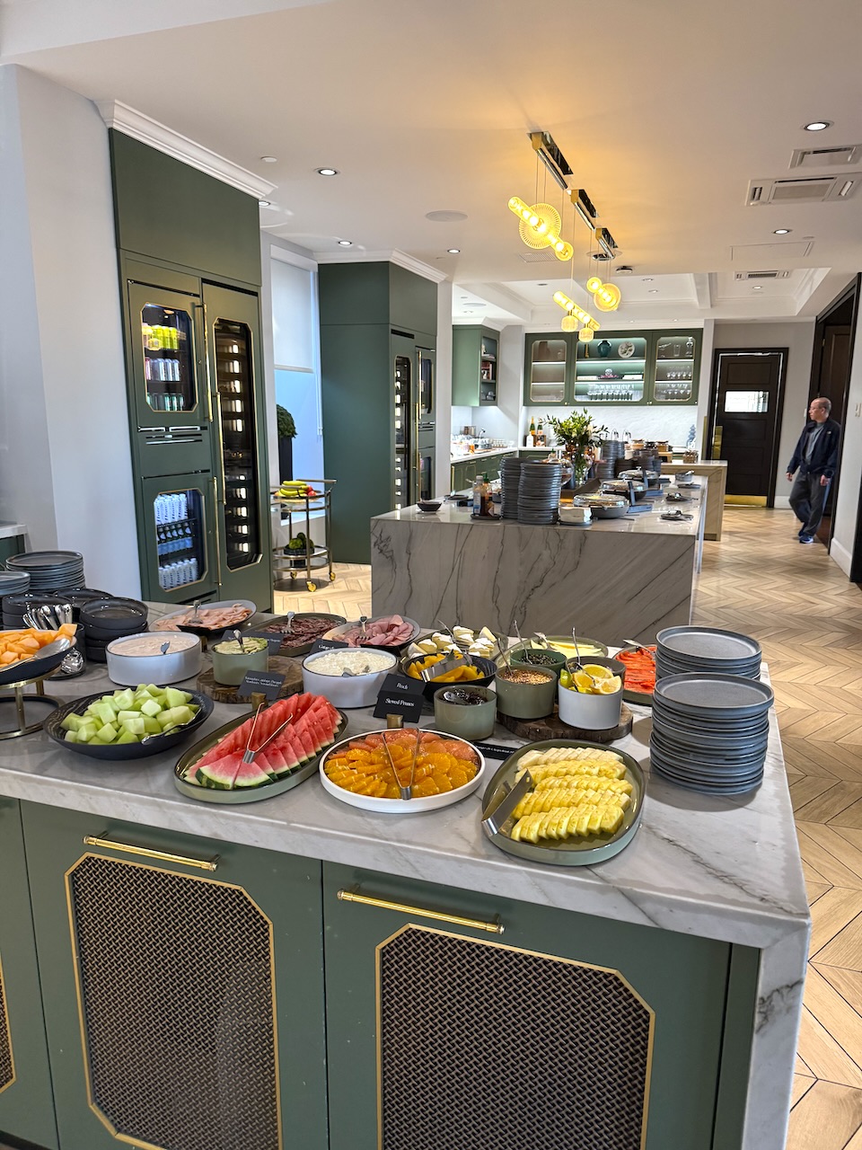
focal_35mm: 24
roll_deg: -2.9
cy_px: 575
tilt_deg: -10.0
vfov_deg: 71.6
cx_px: 431
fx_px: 797
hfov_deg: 56.8
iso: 320
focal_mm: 6.76
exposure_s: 1/120
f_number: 1.78
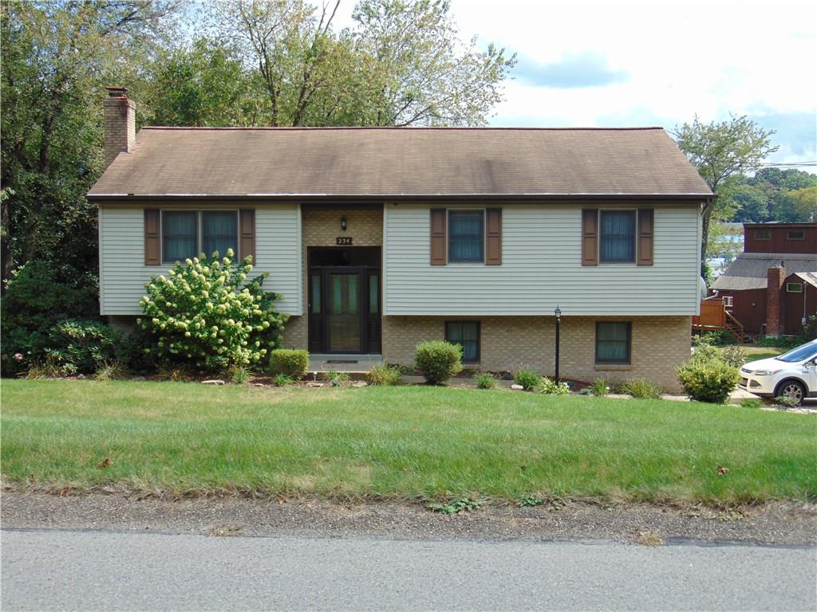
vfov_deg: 34.3
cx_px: 408
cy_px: 306
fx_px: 991
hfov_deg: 44.8
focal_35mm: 42
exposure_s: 1/500
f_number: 3.3
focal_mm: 7.6
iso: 80
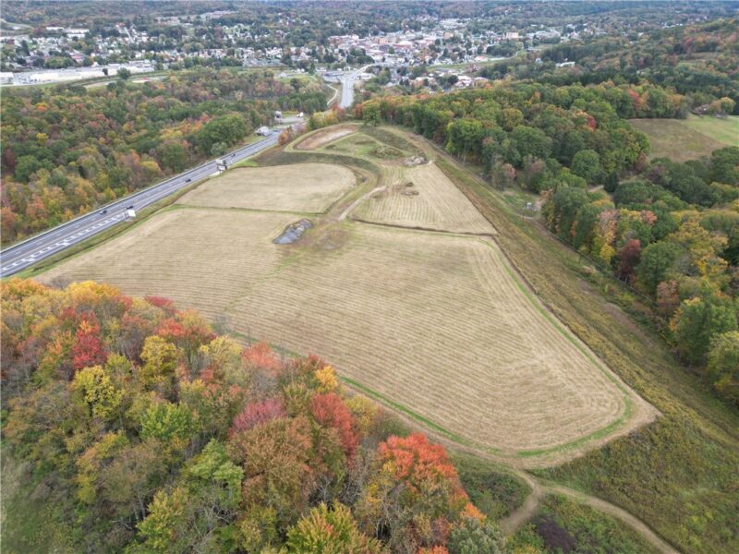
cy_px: 277
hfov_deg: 71.6
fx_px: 512
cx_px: 370
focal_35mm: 24
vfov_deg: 56.8
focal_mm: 6.72
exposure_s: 1/500
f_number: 1.7
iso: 100
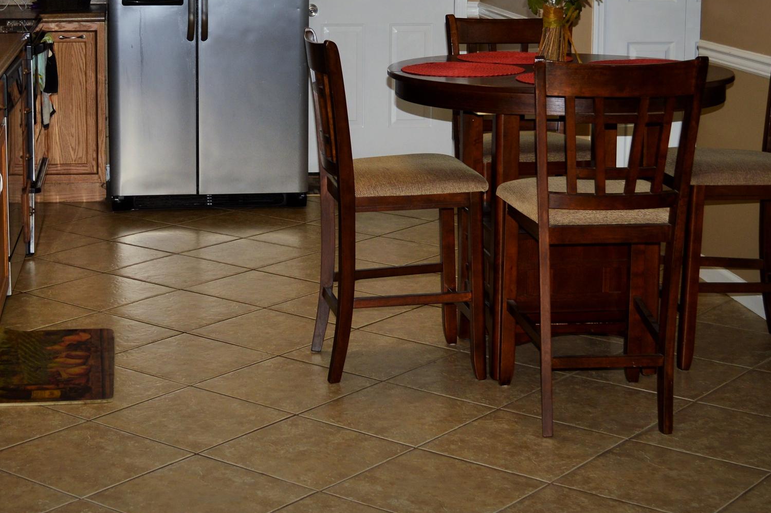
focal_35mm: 72
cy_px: 87
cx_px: 286
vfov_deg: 18.7
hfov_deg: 28.0
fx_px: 1541
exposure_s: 1/60
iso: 100
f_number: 4
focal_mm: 24
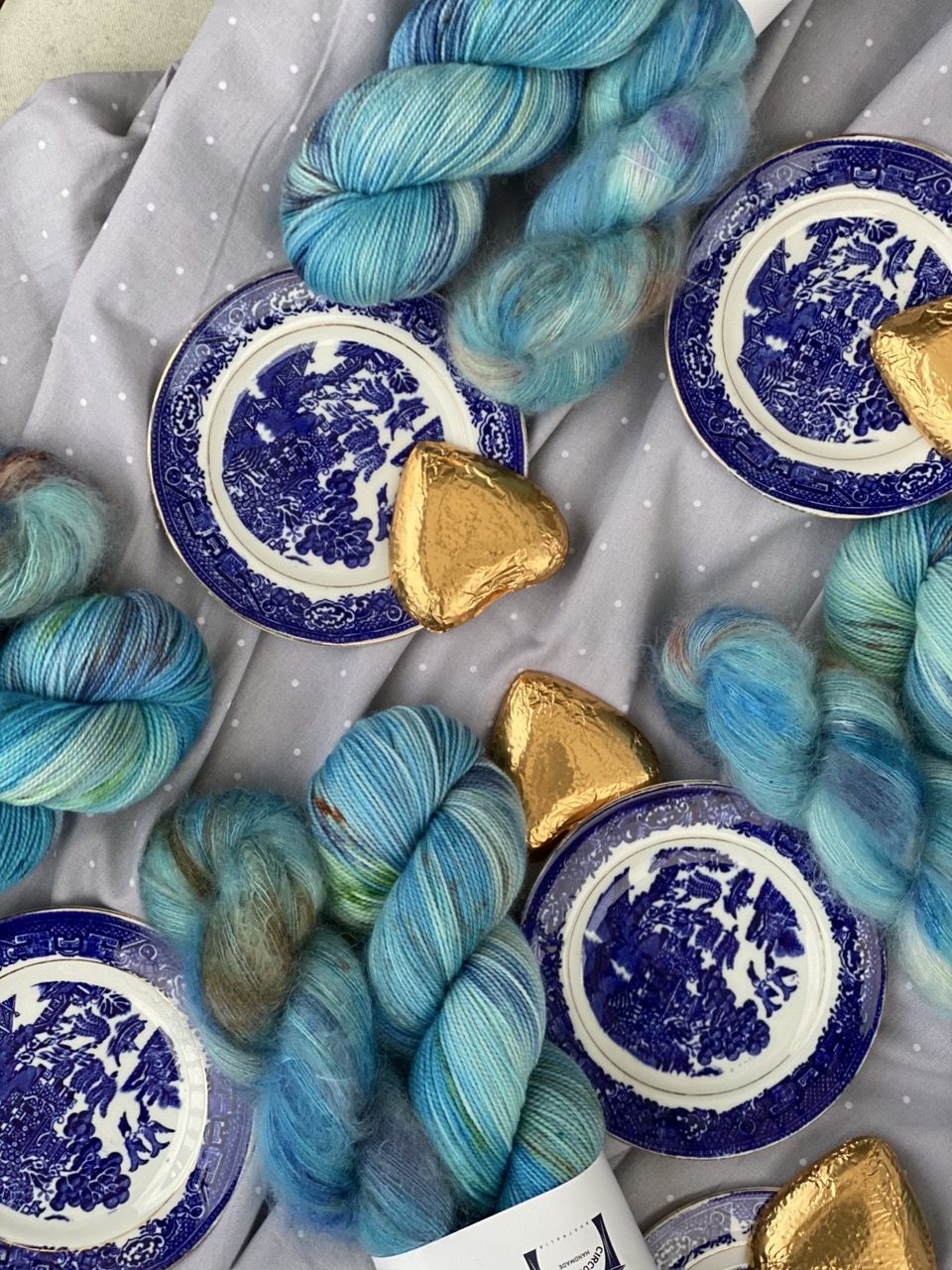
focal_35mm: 52
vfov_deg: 36.8
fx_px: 1907
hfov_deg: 28.0
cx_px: 476
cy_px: 635
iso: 100
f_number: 2
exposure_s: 1/122
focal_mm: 6
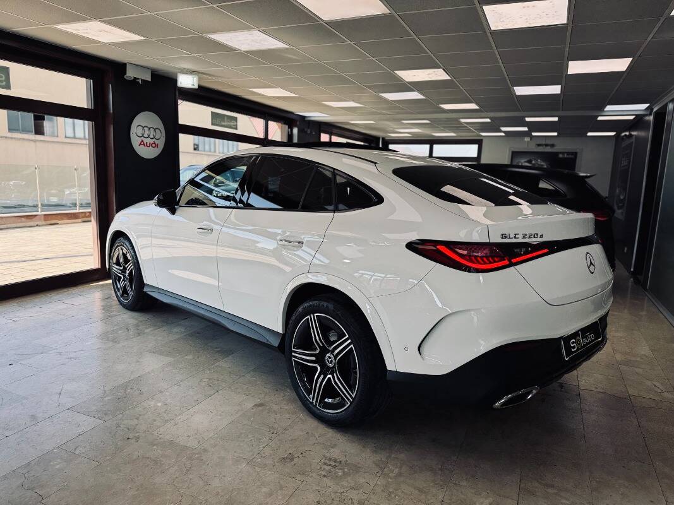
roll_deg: -1.5
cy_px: 252
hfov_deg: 71.6
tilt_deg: -8.6
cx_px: 337
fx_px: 467
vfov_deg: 56.8
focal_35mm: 24
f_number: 1.78
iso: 80
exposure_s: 1/582
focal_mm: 6.76
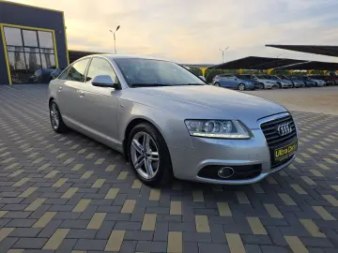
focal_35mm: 23
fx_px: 225
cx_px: 169
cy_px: 126
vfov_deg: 58.9
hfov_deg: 73.9
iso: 80
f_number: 1.7
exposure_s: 1/1279
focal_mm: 6.25
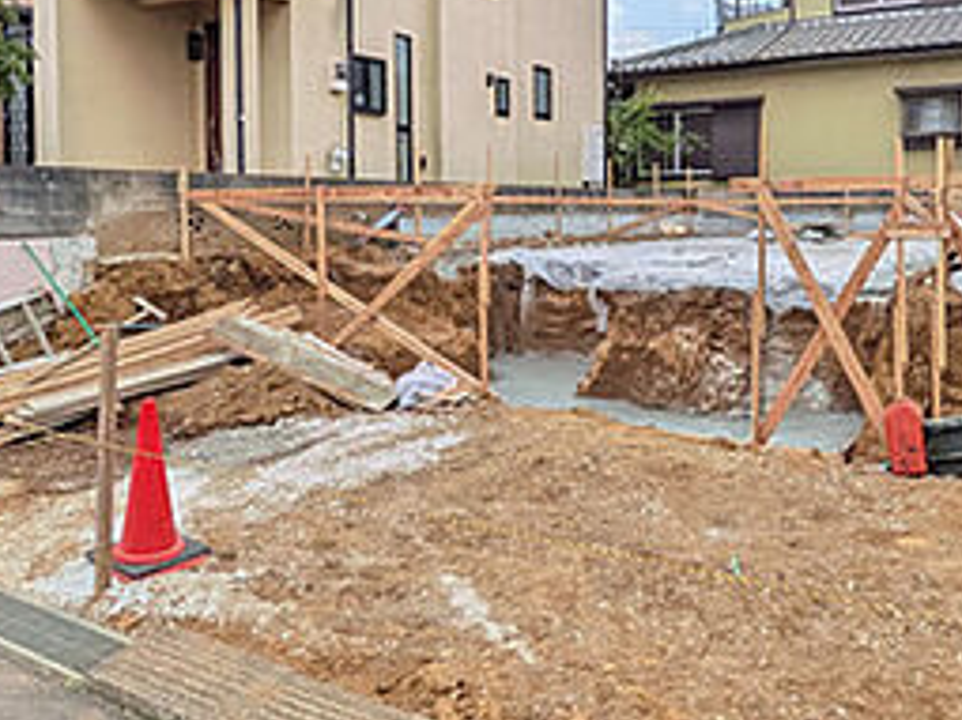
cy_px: 243
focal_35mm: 34
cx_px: 509
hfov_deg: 53.9
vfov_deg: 41.3
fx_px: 944
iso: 51
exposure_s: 1/3322
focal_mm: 1.83
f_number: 2.2
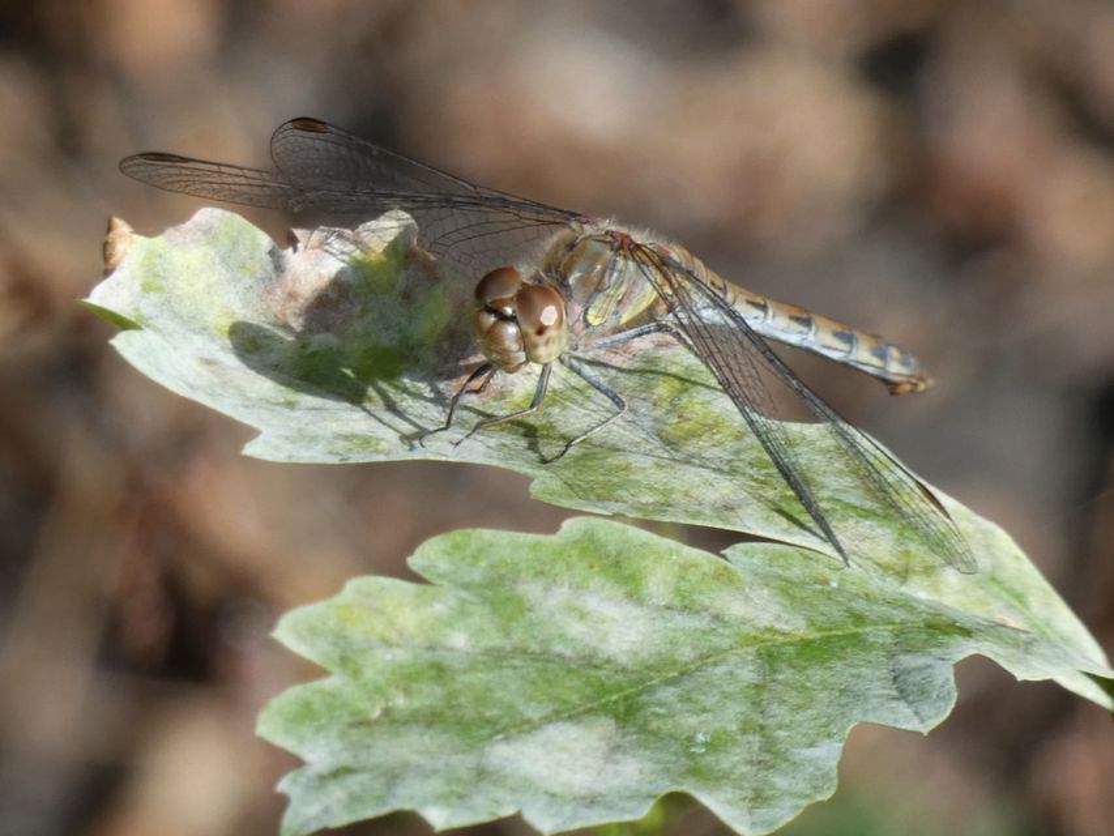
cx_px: 557
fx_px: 11973
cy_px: 418
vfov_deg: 4.0
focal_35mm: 372
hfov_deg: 5.3
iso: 100
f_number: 5.6
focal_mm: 66.7
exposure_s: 1/80
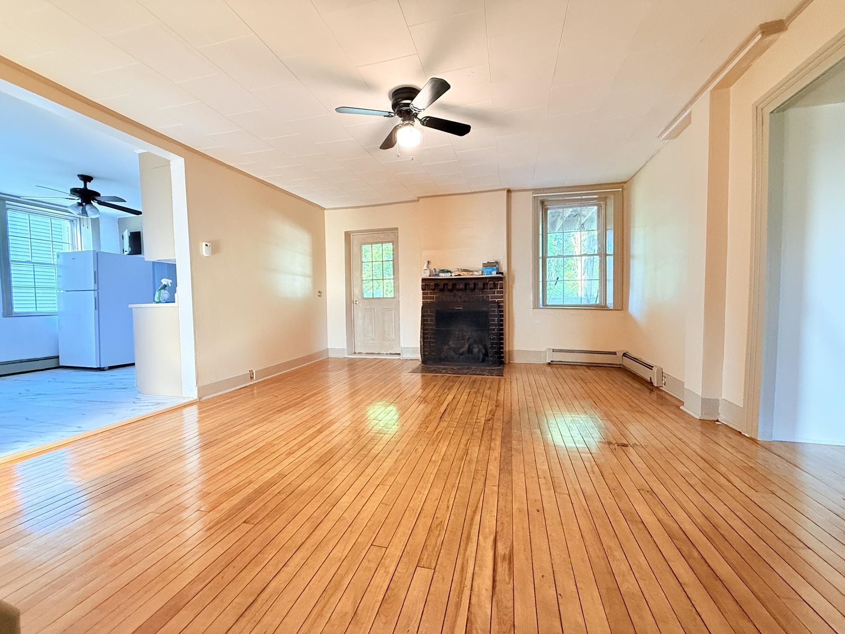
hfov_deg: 102.1
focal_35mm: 14
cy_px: 317
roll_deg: +0.5
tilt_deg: -2.9
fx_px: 342
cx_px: 422
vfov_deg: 85.7
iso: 500
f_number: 2.2
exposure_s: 1/60
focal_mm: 2.22
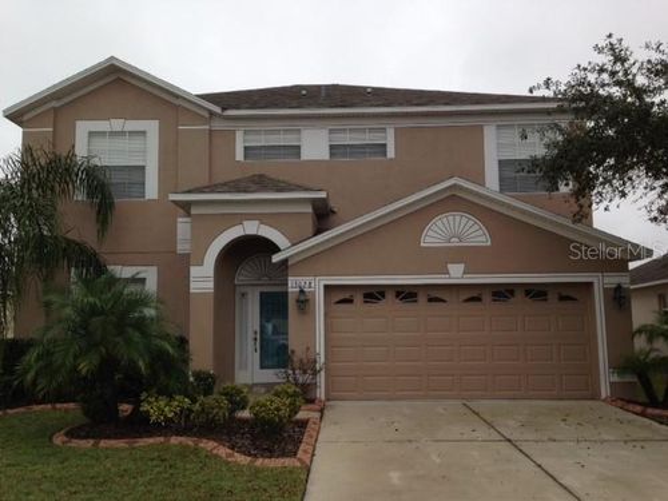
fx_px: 637
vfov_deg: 42.9
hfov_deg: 55.4
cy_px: 250
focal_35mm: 33
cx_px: 334
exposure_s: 1/398
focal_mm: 4.12
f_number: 2.4
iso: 50
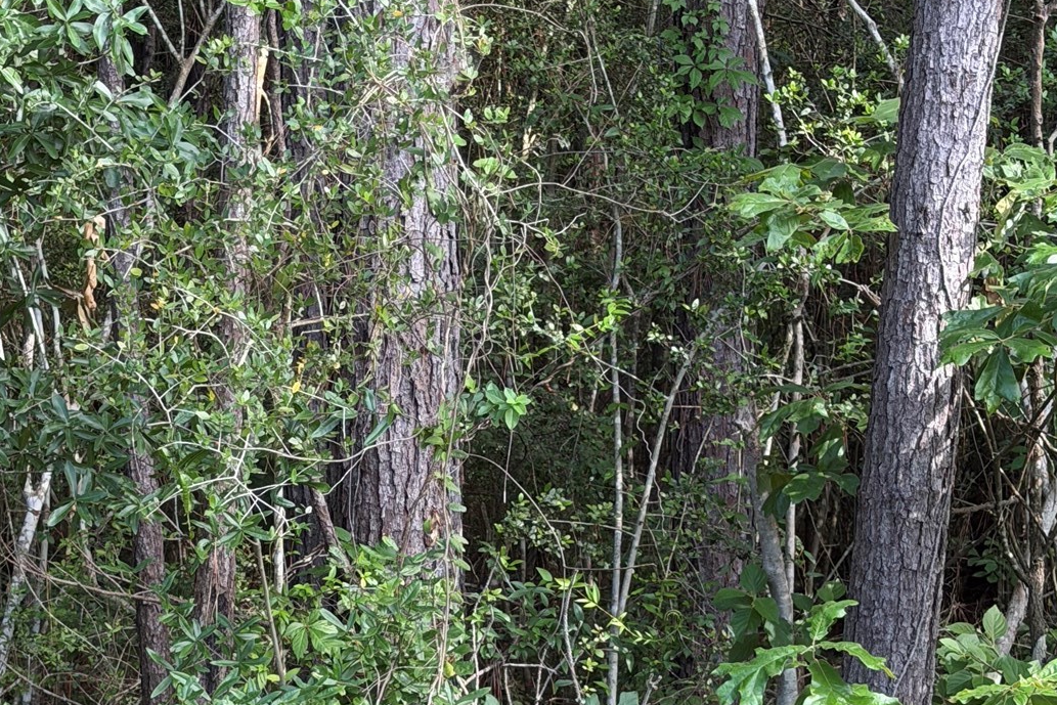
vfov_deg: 13.8
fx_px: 2907
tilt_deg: -0.4
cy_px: 494
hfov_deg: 20.6
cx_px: 424
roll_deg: +0.3
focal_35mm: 99
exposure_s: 1/381
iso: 64
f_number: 1.78
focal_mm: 6.76
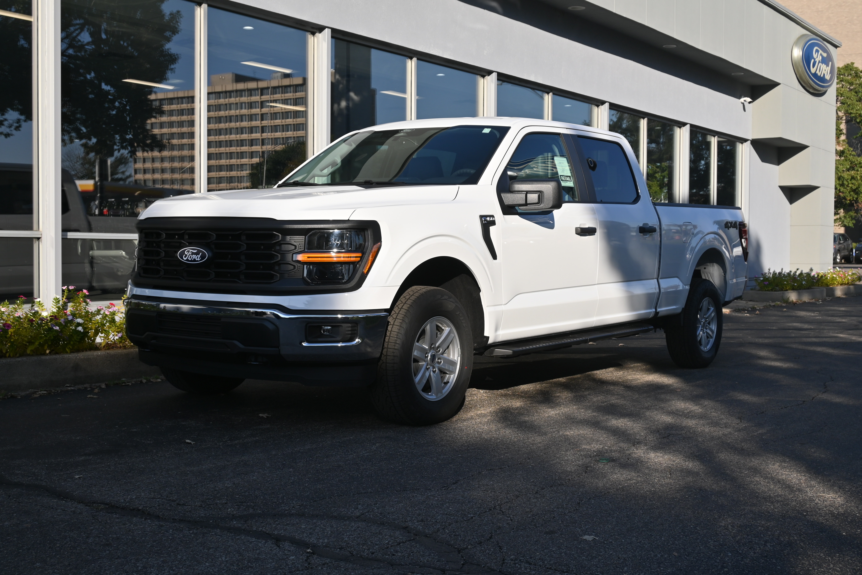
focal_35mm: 46
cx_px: 431
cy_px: 288
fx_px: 1095
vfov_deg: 29.4
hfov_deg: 43.0
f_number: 8
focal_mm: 30.5
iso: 100
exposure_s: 1/400
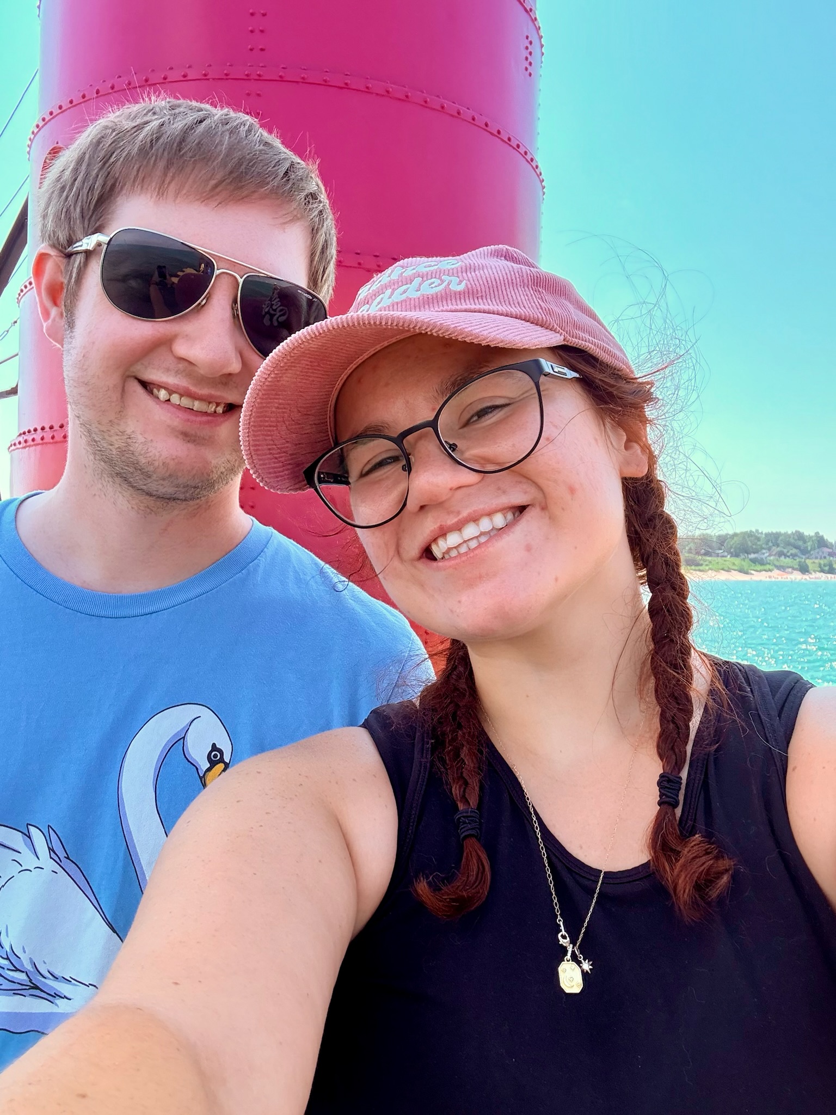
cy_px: 558
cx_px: 418
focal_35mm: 30
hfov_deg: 46.8
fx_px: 966
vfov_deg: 60.0
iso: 40
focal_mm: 2.69
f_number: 1.9
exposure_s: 1/376
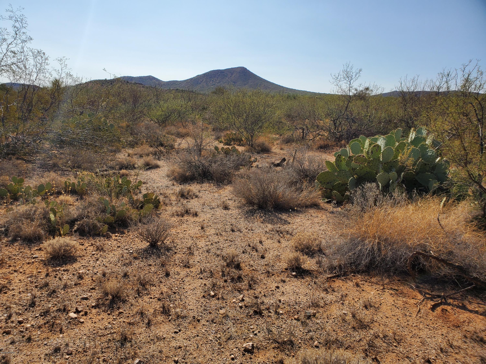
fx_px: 365
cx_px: 243
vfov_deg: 53.1
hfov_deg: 67.3
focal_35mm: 26
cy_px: 182
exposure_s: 1/2561
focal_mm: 4.3
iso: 50
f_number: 2.4
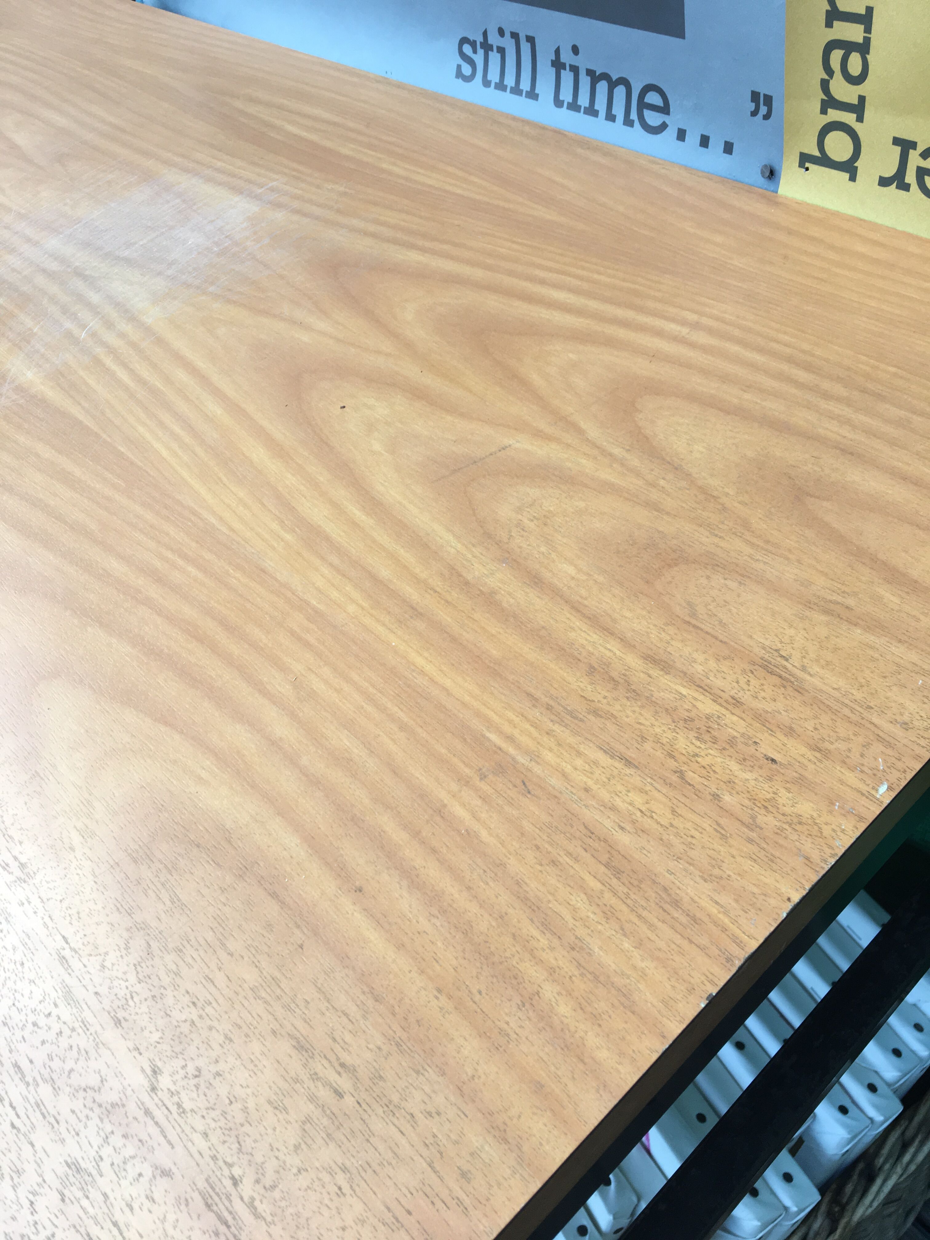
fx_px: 1039
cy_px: 620
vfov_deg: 61.7
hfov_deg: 48.2
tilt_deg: -47.7
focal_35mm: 29
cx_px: 465
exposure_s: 1/100
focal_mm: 4.15
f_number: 2.2
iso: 32
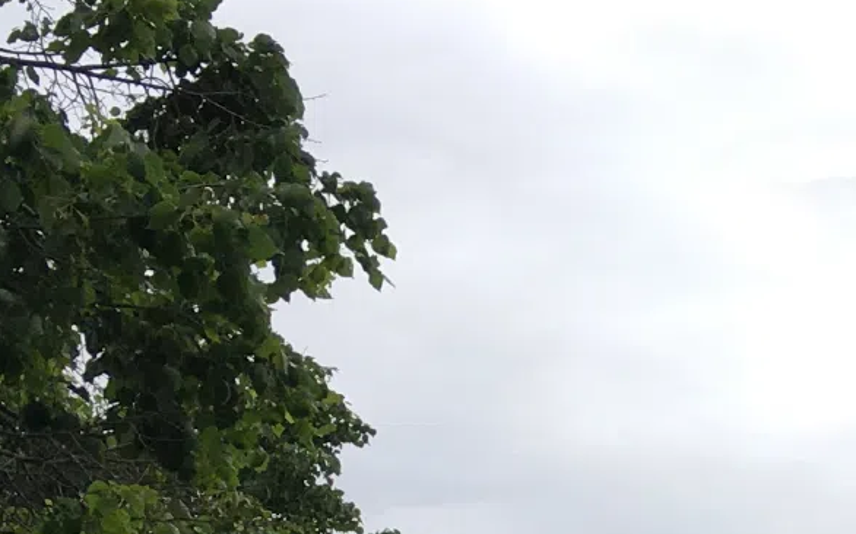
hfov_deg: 15.2
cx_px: 1331
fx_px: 2939
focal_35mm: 126
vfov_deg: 9.7
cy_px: 1087
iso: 25
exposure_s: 1/1603
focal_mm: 4.15
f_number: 2.2
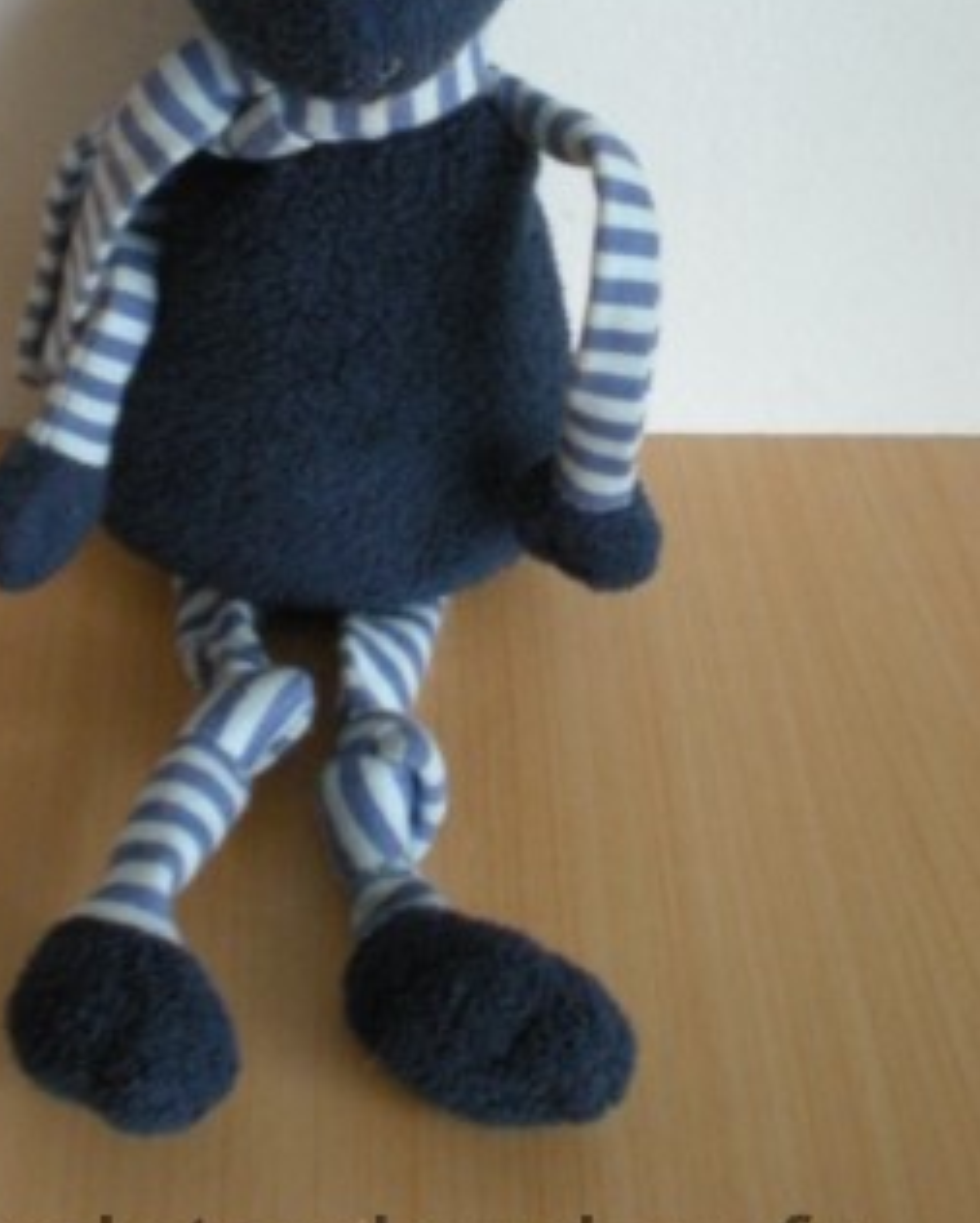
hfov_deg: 24.8
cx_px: 263
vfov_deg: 30.5
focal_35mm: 61
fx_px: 2211
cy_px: 333
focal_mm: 6.3
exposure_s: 1/8
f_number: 3.1
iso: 471
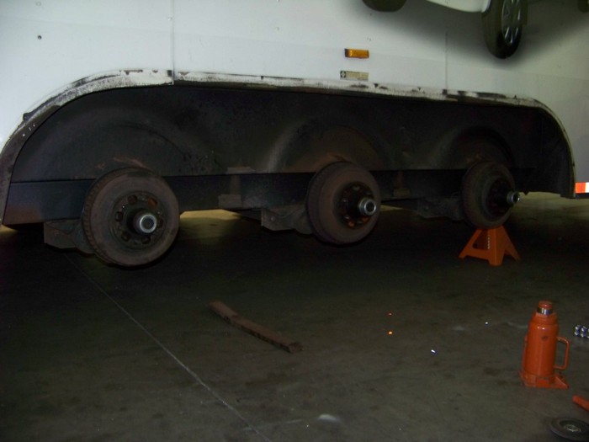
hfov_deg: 51.4
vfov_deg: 39.7
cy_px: 221
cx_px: 294
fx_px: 613
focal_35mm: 36
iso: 200
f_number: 2.8
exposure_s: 1/30
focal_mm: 5.85
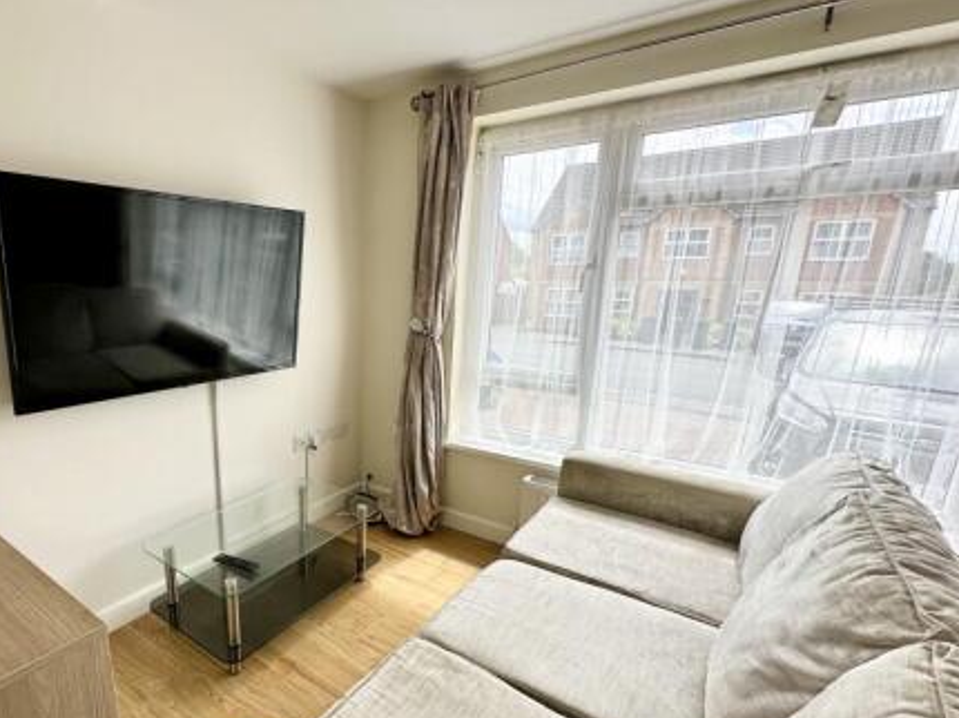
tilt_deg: -13.7
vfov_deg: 68.3
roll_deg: +0.3
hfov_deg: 82.6
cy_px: 411
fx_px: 526
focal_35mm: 19
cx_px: 342
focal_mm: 2.22
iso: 40
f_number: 2.2
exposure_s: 1/370
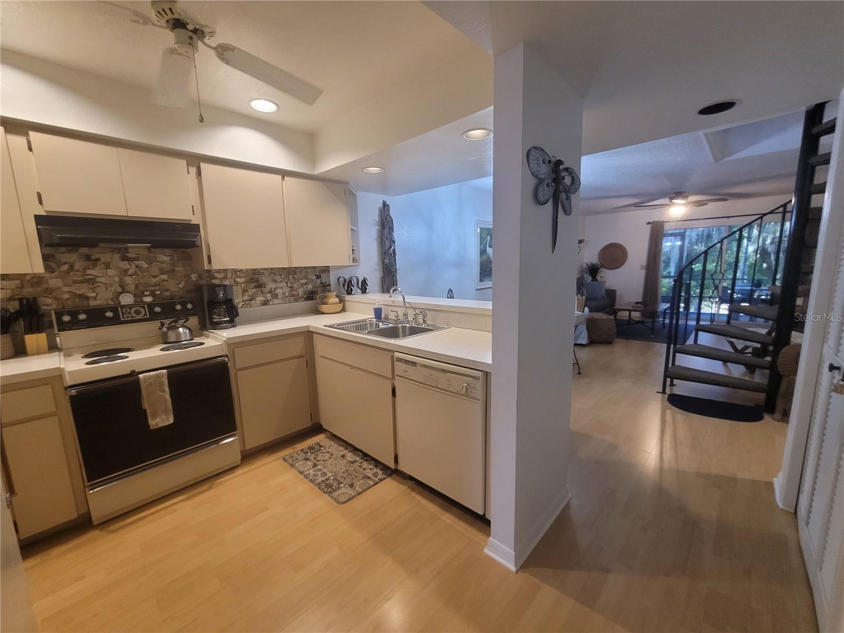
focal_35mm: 13
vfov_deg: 89.9
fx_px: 317
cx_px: 422
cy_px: 316
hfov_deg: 106.2
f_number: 2.2
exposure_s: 1/60
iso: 320
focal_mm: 2.2
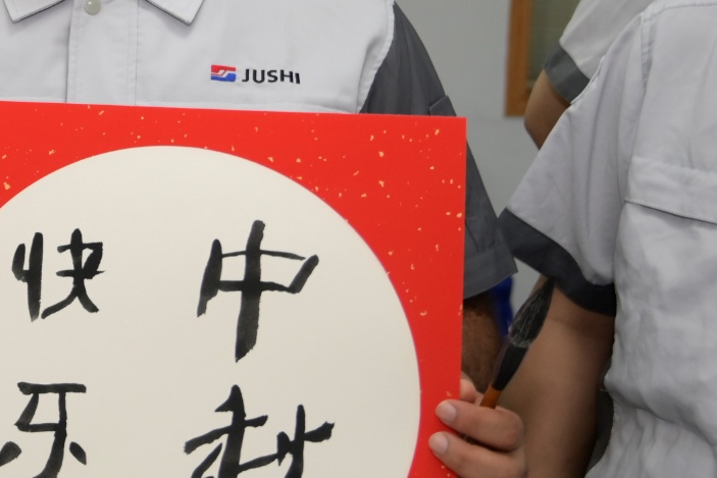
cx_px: -243
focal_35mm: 90
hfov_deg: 20.5
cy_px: 74
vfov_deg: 15.1
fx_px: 1793
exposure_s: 1/25
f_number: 4
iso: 500
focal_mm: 33
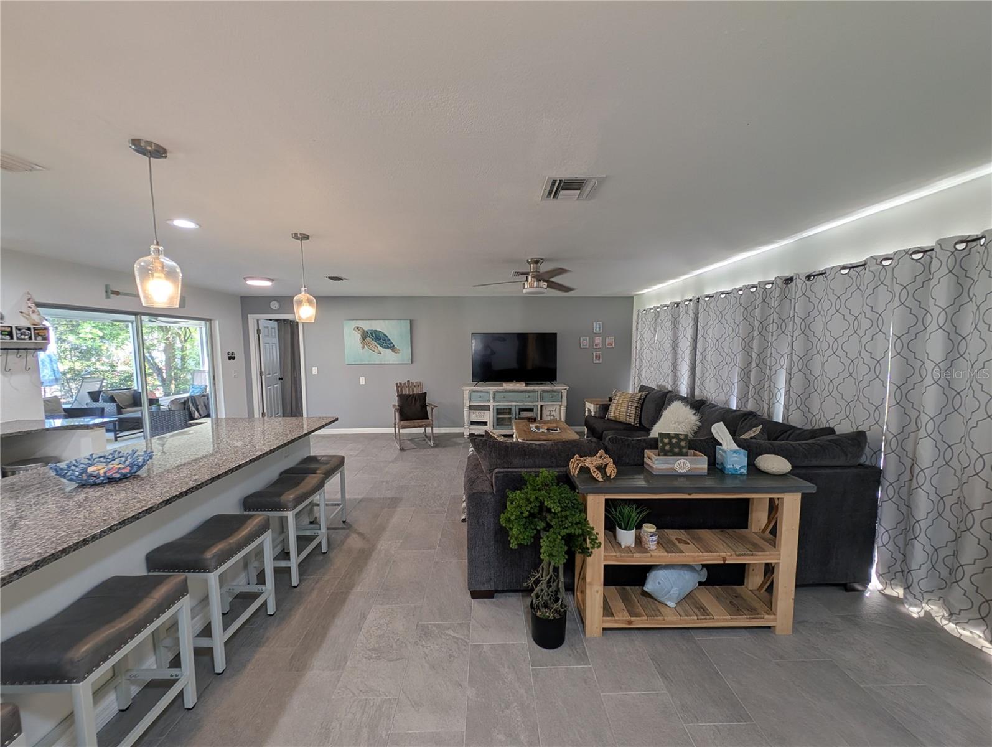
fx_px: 344
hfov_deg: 110.5
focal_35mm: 12
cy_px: 374
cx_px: 496
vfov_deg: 94.6
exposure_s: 1/60
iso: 93
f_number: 1.95
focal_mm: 2.23
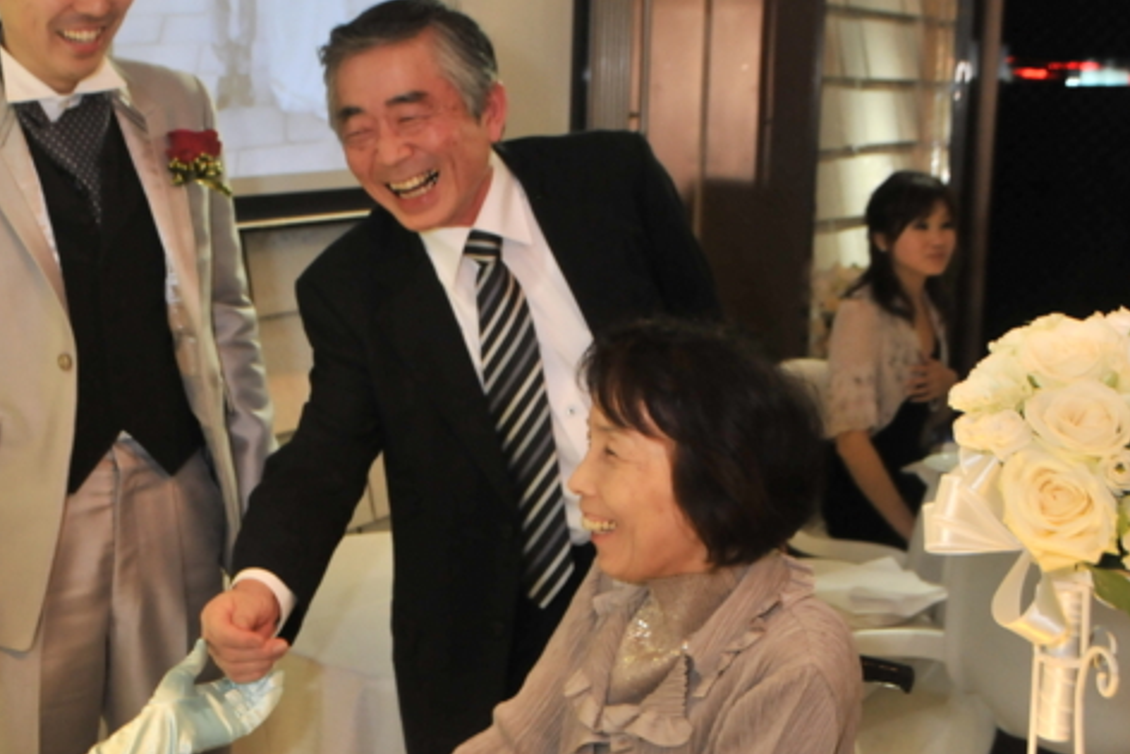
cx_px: 347
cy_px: 286
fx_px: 2072
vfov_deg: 20.6
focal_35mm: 66
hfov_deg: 30.2
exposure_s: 1/80
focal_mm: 26
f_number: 4.5
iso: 800
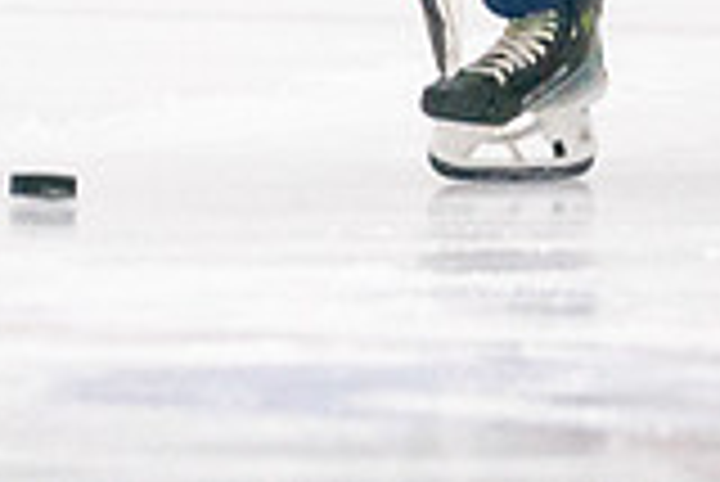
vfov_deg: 0.9
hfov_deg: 1.3
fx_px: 31848
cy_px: 150
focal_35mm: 1591
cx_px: 414
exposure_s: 1/1600
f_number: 2.8
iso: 4000
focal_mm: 200
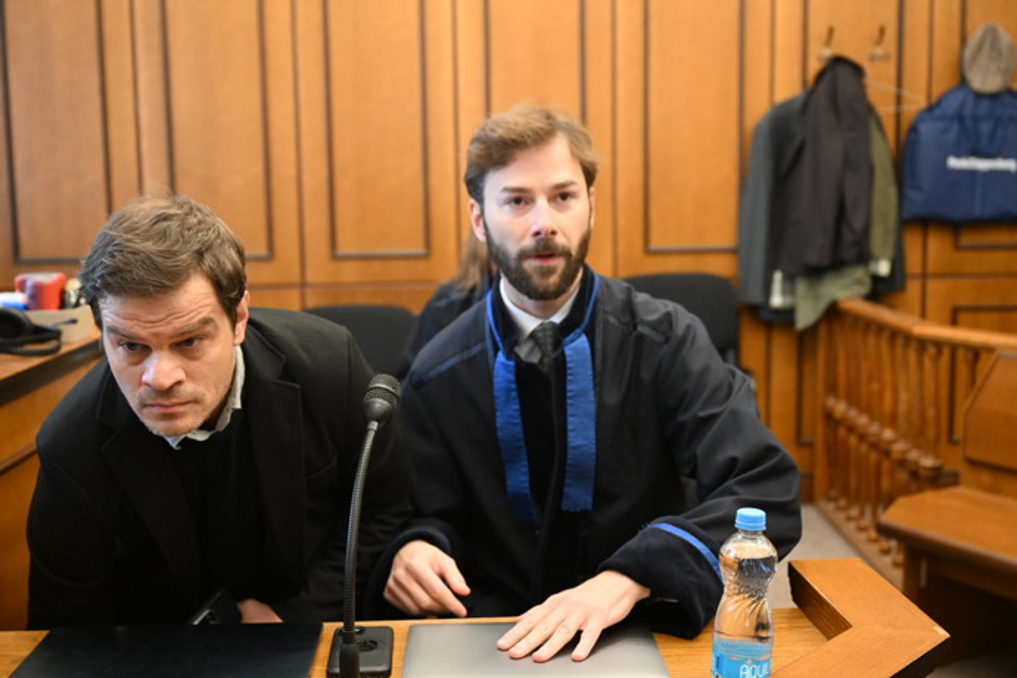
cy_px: 339
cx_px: 508
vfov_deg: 29.9
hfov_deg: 43.6
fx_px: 1271
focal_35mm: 45
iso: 6400
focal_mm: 45
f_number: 3.5
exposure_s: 1/320
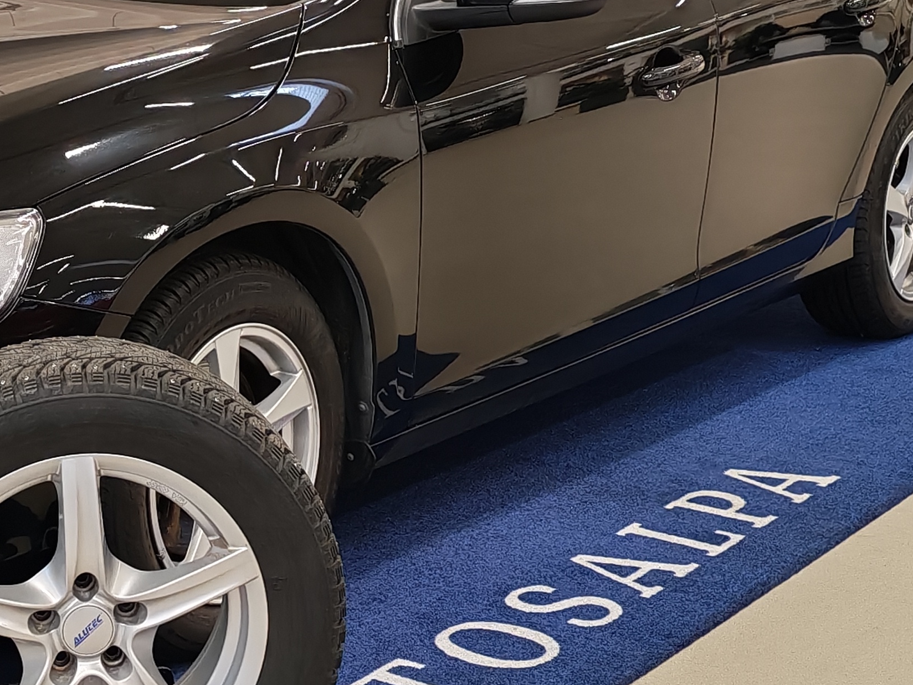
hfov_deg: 22.0
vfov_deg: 16.9
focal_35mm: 87
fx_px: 2295
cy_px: 190
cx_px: 91
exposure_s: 1/100
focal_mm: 6.12
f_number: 1.9
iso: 500
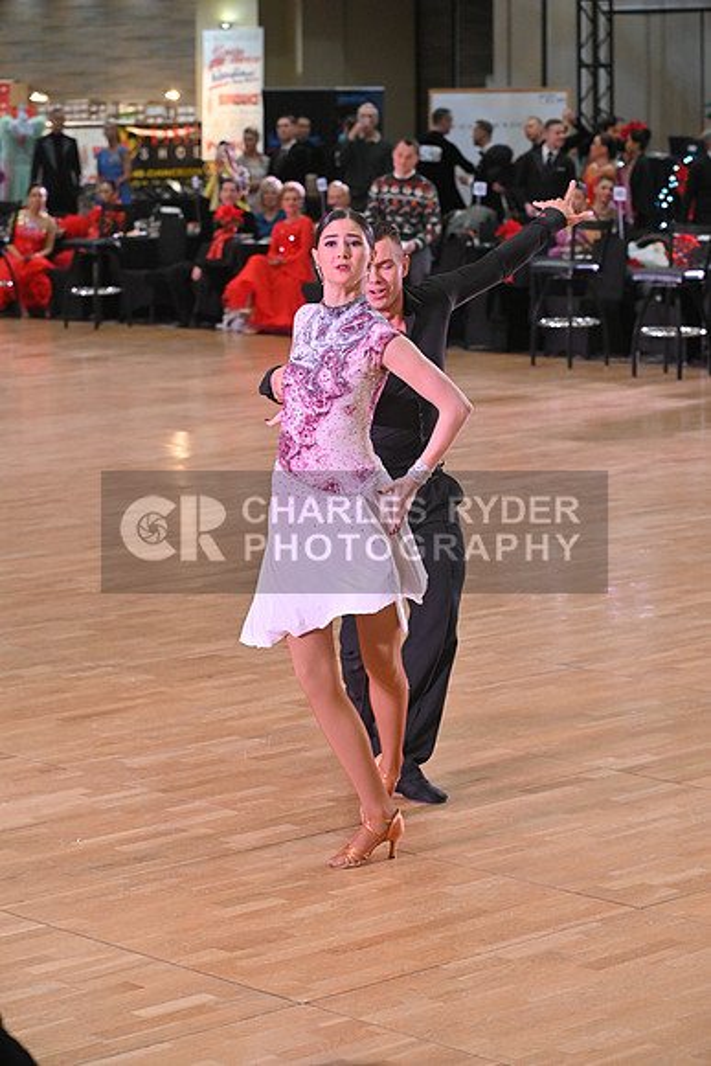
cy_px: 533
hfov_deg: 13.4
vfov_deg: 20.0
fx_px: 3020
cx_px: 356
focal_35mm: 102
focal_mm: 102
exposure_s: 1/400
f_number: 5.6
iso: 3200
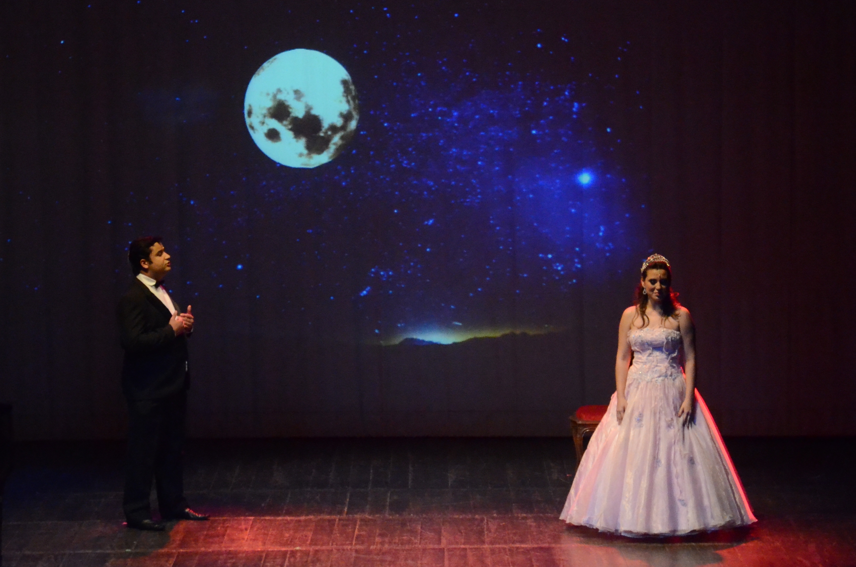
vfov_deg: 13.8
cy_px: 284
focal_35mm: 99
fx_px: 2349
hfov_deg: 20.7
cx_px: 428
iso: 5000
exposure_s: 1/80
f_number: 7.1
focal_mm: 66
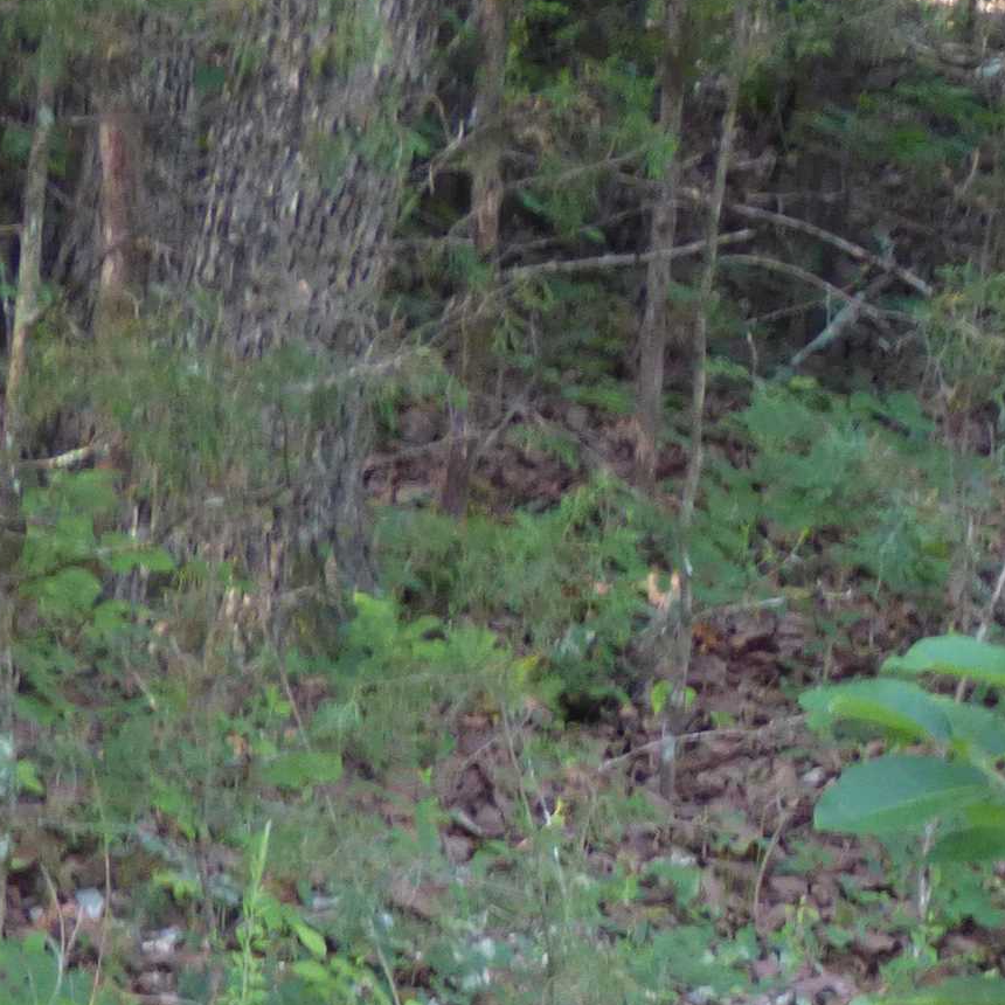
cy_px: 1142
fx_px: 11825
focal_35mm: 360
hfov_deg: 4.8
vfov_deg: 4.9
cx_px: 1776
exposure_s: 1/30
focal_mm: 18.72
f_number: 4.9
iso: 400
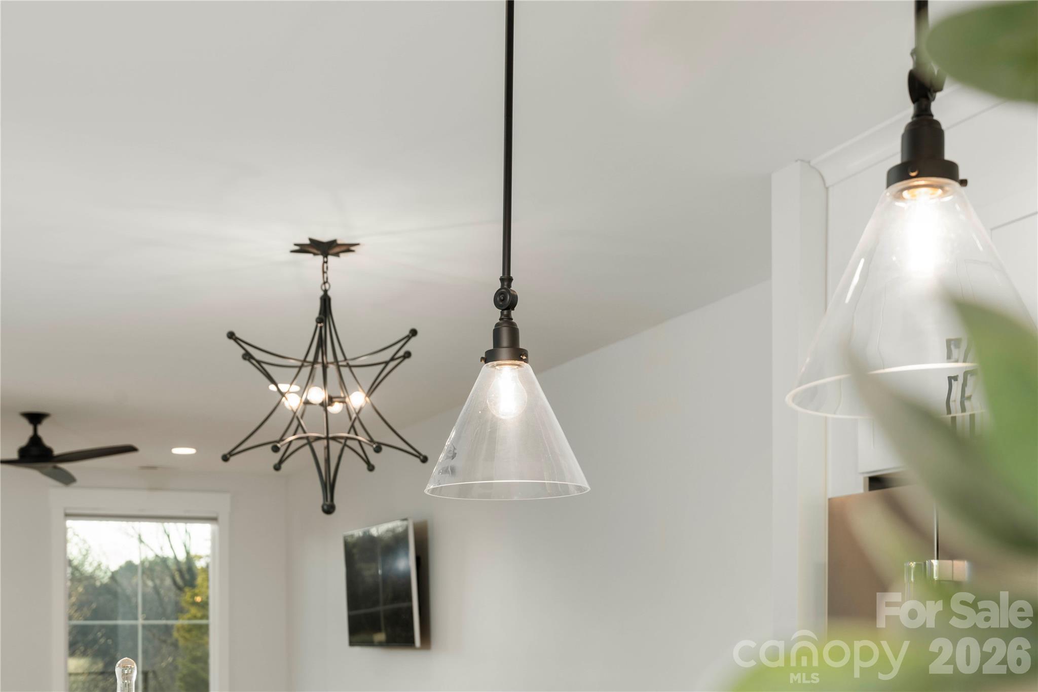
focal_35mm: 50
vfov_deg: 27.0
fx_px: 1441
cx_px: 519
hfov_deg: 39.6
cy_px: 346
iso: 200
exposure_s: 1/20
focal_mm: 50
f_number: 6.3
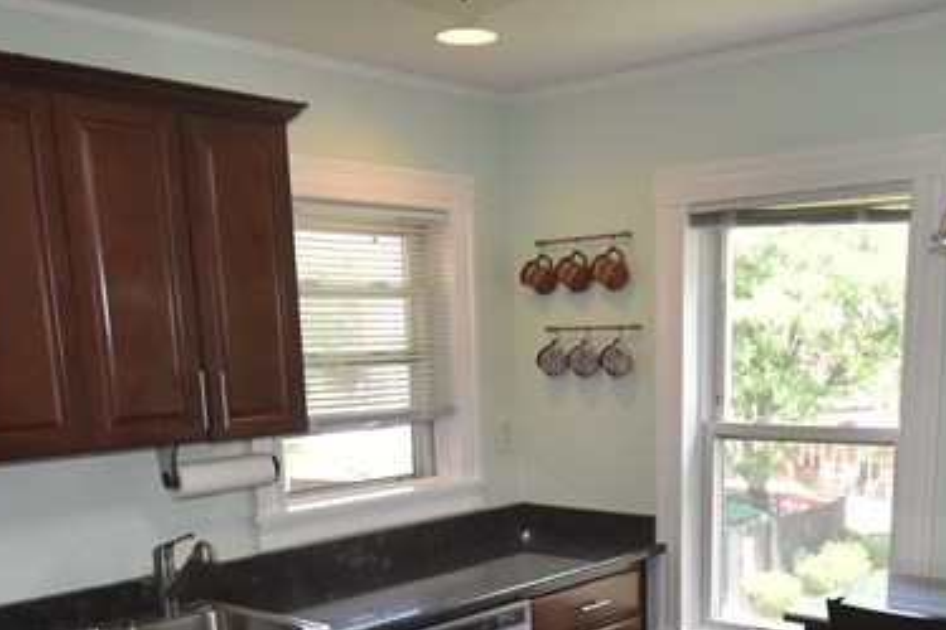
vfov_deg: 30.6
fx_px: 1077
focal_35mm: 41
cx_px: 535
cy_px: 611
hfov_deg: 47.3
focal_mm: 10
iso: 800
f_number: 5.6
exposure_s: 1/125
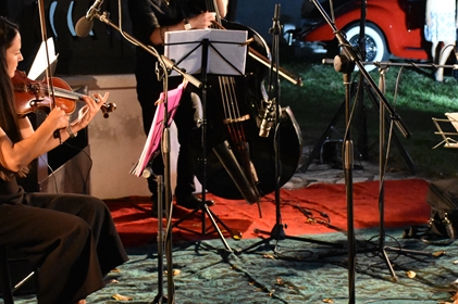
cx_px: 252
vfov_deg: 14.1
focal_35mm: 97
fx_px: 1233
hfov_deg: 21.0
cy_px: 155
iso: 7200
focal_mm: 34
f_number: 4.2
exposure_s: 1/60
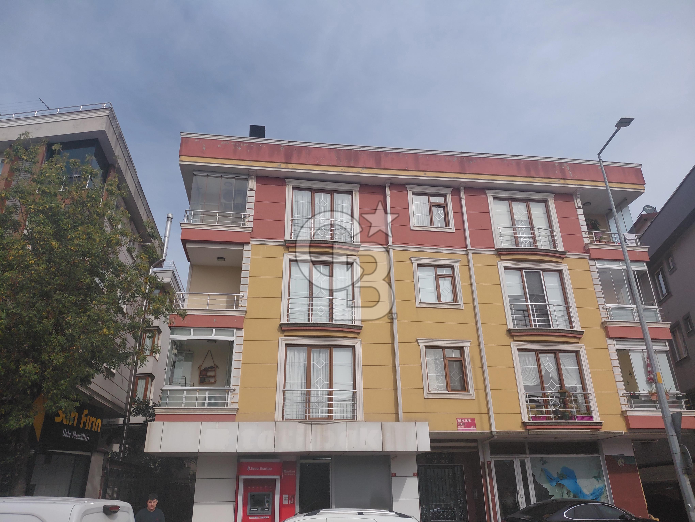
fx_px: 502
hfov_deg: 69.4
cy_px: 261
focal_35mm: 25
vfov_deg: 54.9
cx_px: 348
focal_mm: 4.69
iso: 50
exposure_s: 1/3829
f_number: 1.8
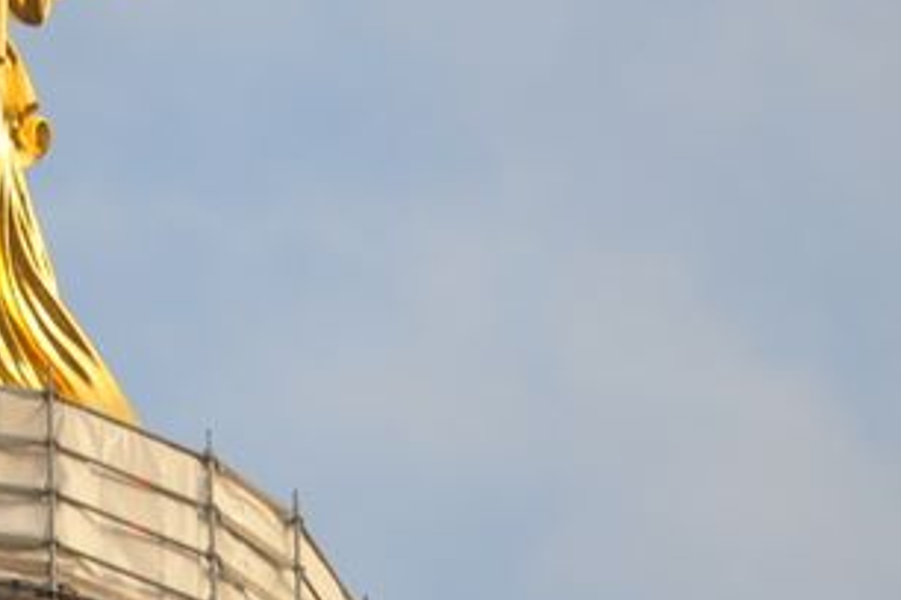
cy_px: 29
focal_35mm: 427
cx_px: -132
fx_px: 10678
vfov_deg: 3.2
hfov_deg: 4.8
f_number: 6.3
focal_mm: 85
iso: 200
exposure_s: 1/160
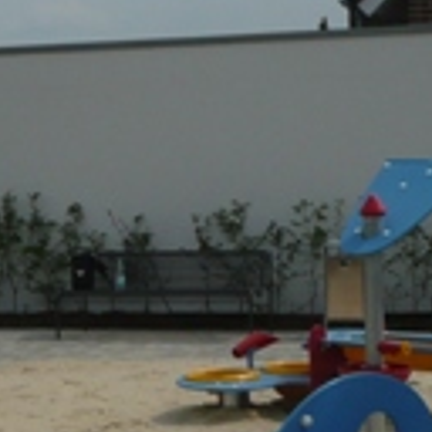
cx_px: 177
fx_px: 1553
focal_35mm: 110
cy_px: 371
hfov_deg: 15.8
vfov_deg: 15.7
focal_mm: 5.5
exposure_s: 1/500
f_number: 9
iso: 100
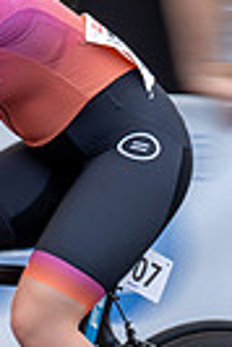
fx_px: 6450
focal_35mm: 669
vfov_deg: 3.1
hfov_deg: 2.1
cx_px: -72
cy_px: -15
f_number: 10
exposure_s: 1/100
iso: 500
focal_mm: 122
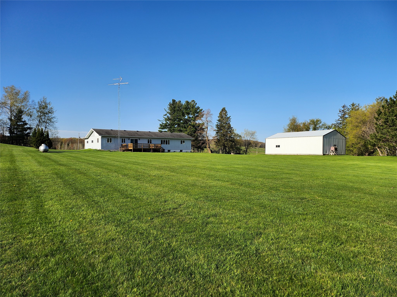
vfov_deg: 56.8
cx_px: 198
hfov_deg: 71.6
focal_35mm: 24
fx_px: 275
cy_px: 148
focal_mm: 5
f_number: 1.8
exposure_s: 1/2985
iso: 50
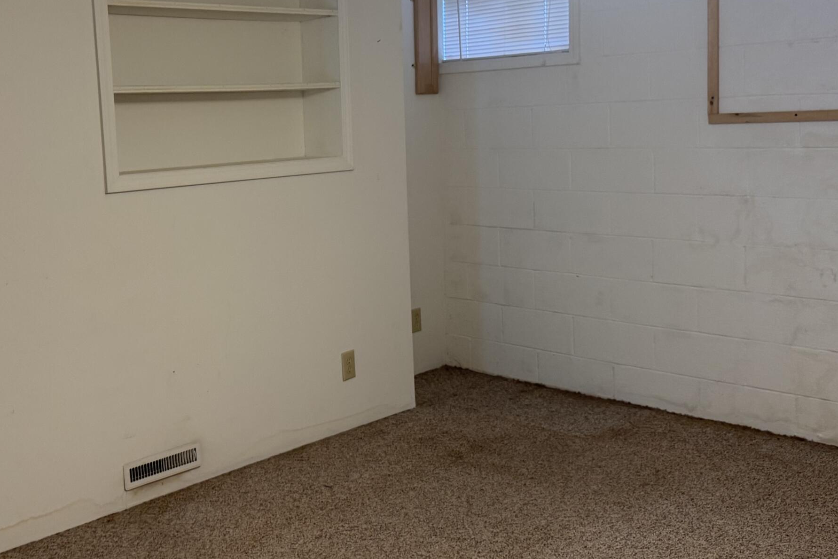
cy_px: 200
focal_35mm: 42
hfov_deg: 45.7
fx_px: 978
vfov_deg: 31.7
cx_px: 284
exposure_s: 1/60
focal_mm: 6.76
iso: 250
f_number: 1.78
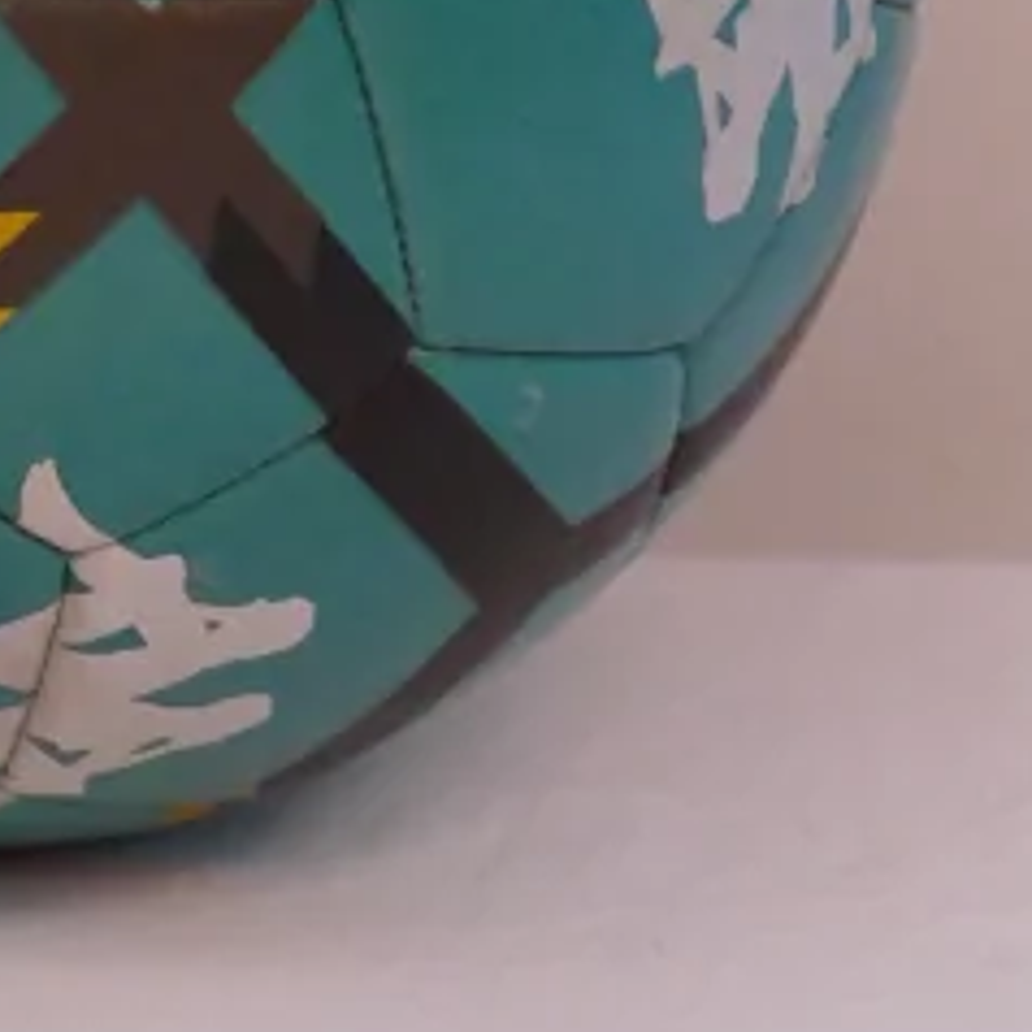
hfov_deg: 2.6
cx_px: 20
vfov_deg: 2.6
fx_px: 22666
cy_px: -256
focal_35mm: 672
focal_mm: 85.83
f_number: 4
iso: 3200
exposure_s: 1/250
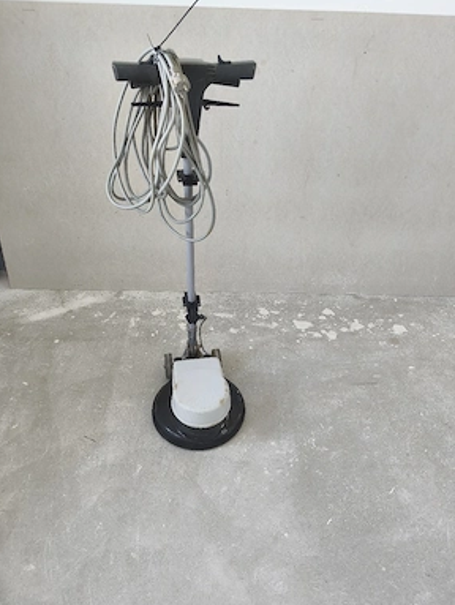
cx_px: 228
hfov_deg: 56.9
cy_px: 306
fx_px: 420
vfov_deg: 71.5
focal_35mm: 24
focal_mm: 6.18
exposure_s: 1/50.3
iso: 250
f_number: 1.65
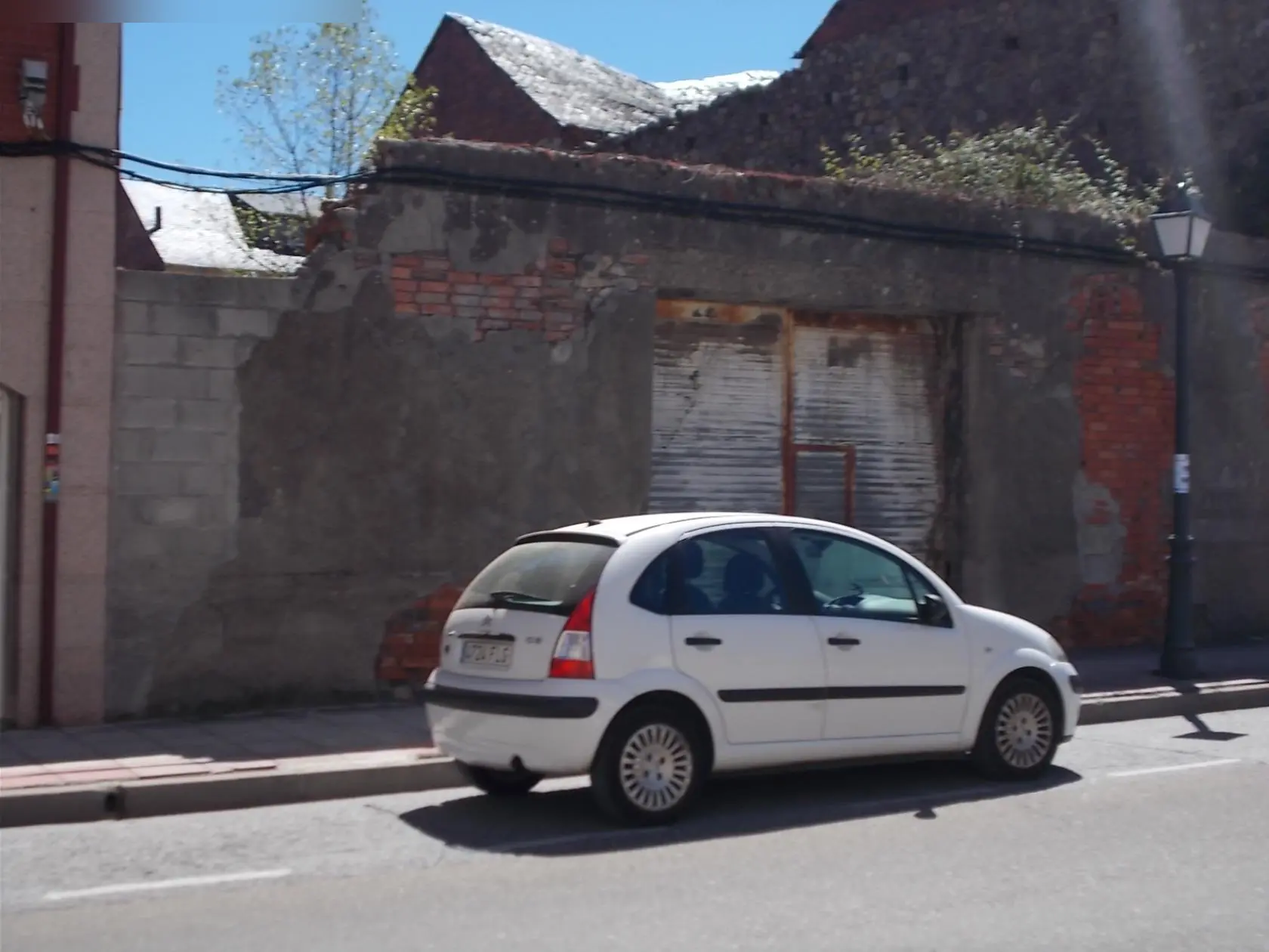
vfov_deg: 29.1
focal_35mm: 50
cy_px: 476
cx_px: 634
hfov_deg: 38.2
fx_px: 1833
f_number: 11.3
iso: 80
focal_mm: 9
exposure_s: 1/80
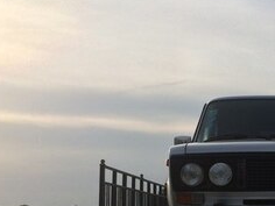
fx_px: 643
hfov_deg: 22.8
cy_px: 224
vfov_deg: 17.6
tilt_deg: -2.3
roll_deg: +0.4
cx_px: 296
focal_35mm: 81
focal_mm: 4.15
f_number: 2.2
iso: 32
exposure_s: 1/2564
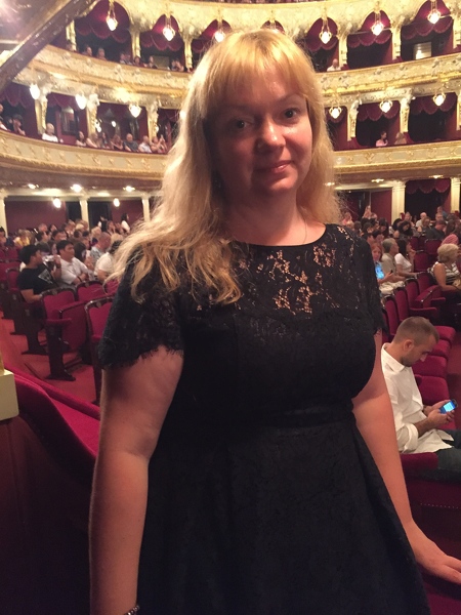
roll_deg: +2.2
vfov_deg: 61.7
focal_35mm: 29
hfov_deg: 48.2
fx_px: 515
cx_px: 230
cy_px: 308
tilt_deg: -10.0
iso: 500
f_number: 2.2
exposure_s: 1/17
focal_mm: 4.15
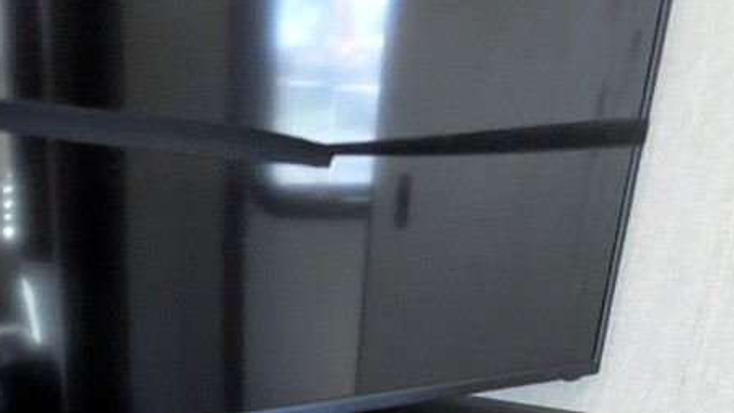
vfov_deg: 17.1
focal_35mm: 54
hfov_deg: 37.3
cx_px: 162
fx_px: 1051
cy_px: 797
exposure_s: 1/26.1
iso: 716
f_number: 2.2
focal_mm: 2.35
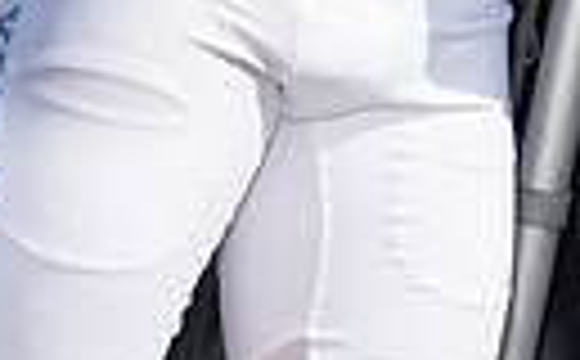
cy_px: -621
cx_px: 540
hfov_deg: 9.8
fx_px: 3375
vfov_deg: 5.8
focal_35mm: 214
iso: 125
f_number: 11
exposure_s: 1/250
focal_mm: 60
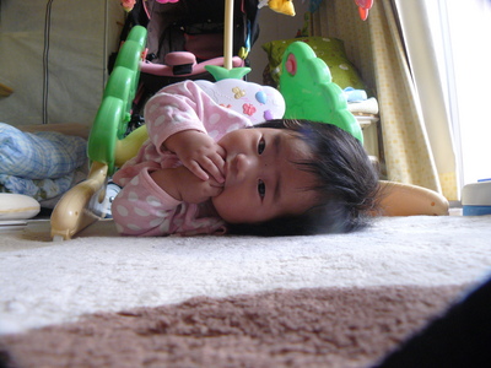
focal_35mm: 36
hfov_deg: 51.4
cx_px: 246
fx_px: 511
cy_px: 184
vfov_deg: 39.7
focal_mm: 6
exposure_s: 1/30
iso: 160
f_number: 2.8
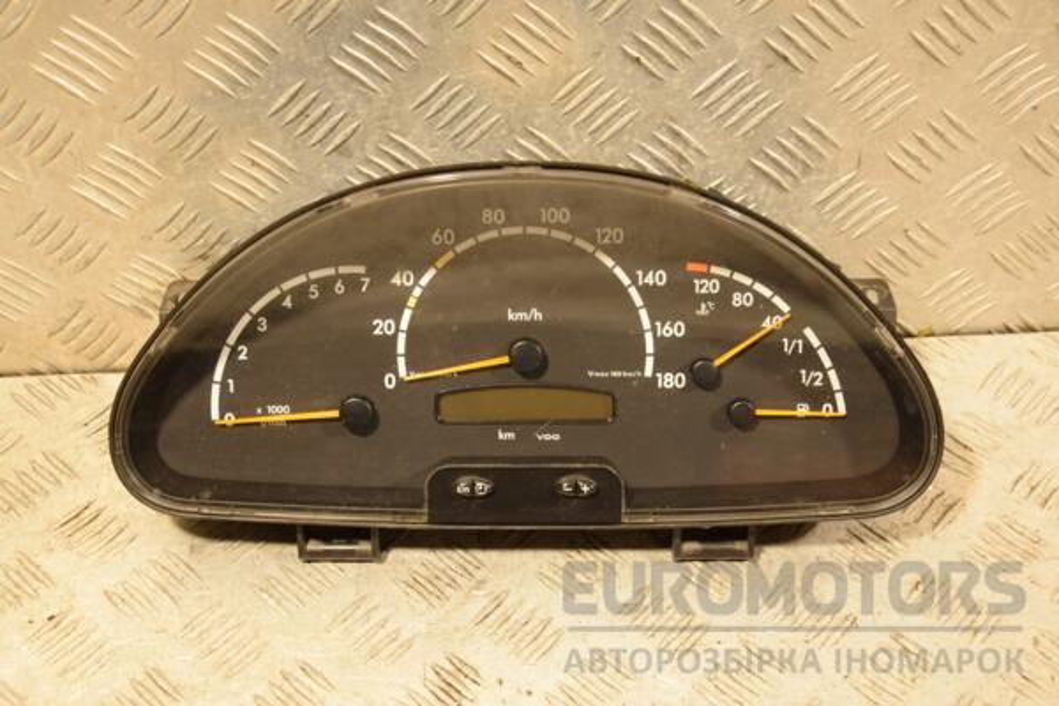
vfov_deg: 25.8
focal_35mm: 52
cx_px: 530
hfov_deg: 37.9
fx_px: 1544
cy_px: 353
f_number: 5.6
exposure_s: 1/125
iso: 800
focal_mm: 35
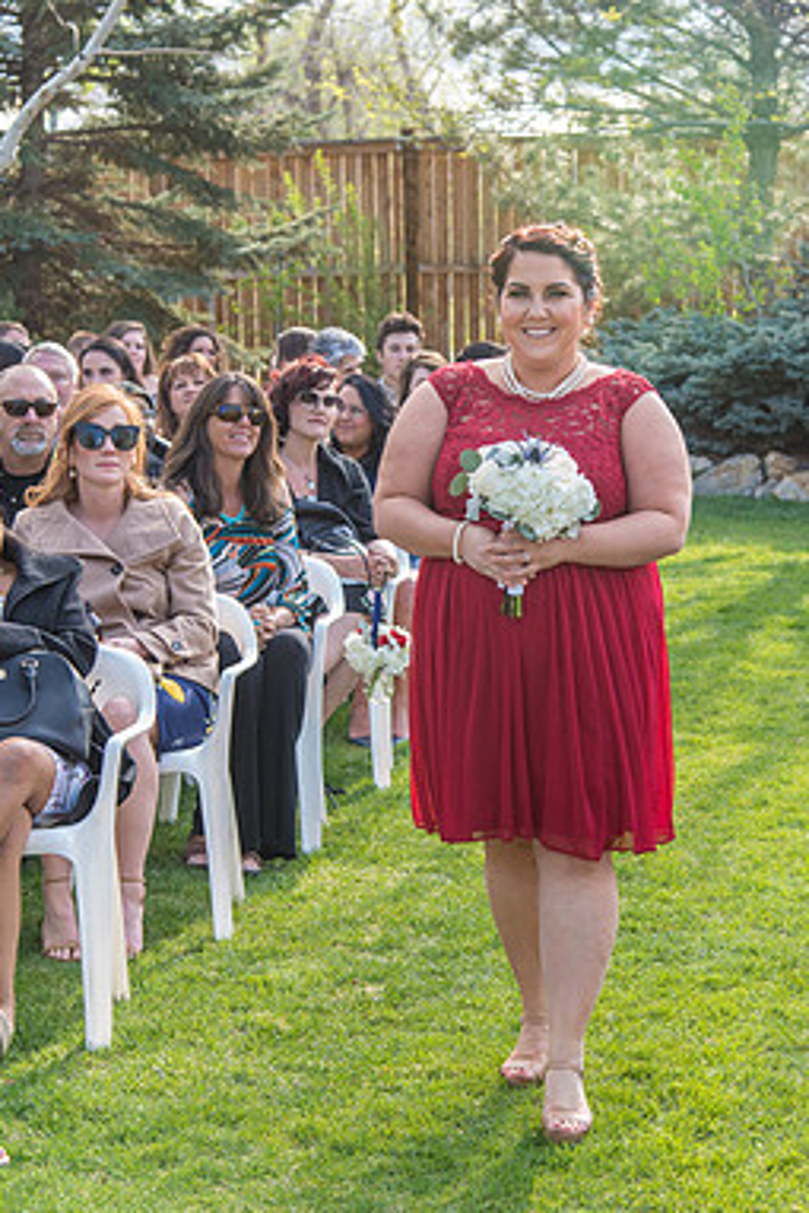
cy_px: 611
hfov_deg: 15.5
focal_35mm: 88
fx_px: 2963
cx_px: 454
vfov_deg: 23.1
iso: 320
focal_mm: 58
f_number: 5
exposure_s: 1/160
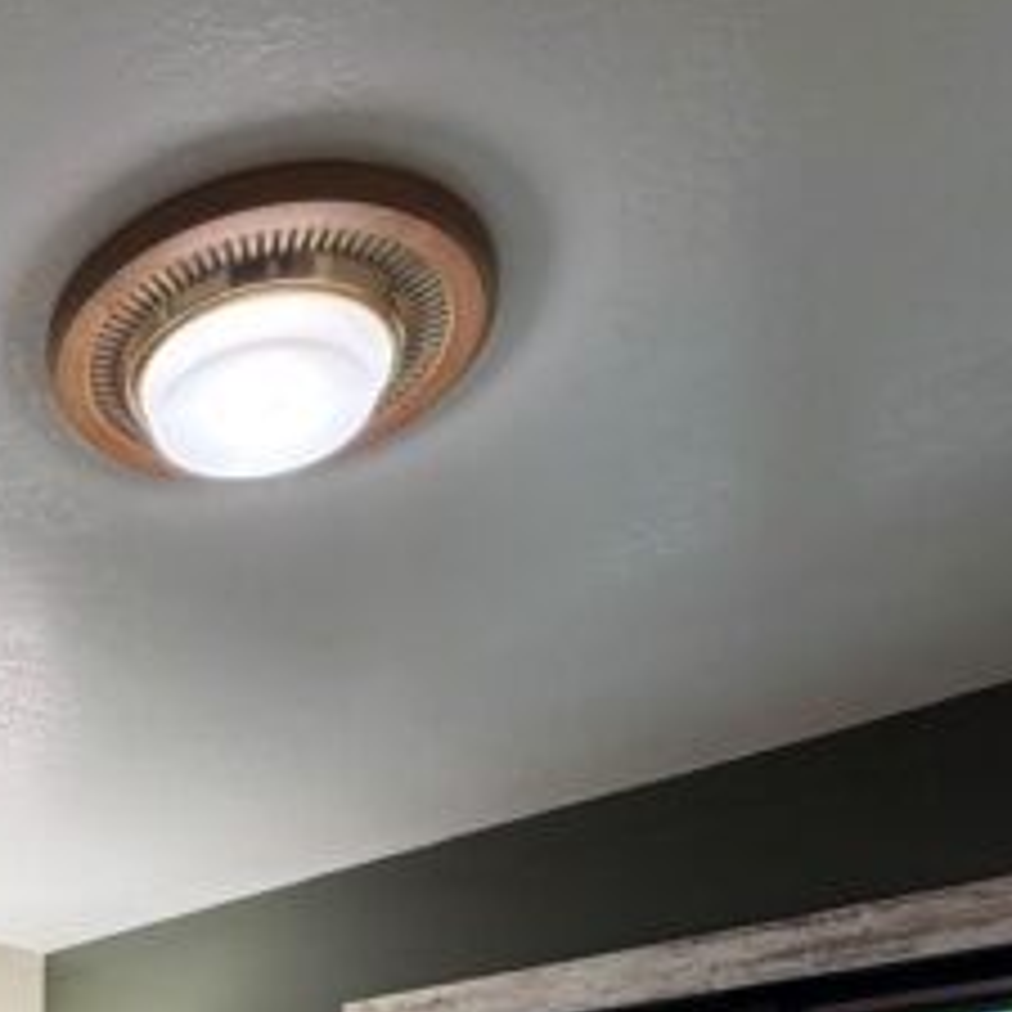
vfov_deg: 28.7
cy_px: 1417
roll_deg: -1.0
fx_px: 1455
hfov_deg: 32.7
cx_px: -153
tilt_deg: -3.5
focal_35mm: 44
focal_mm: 2.22
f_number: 2.2
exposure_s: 1/120
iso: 320
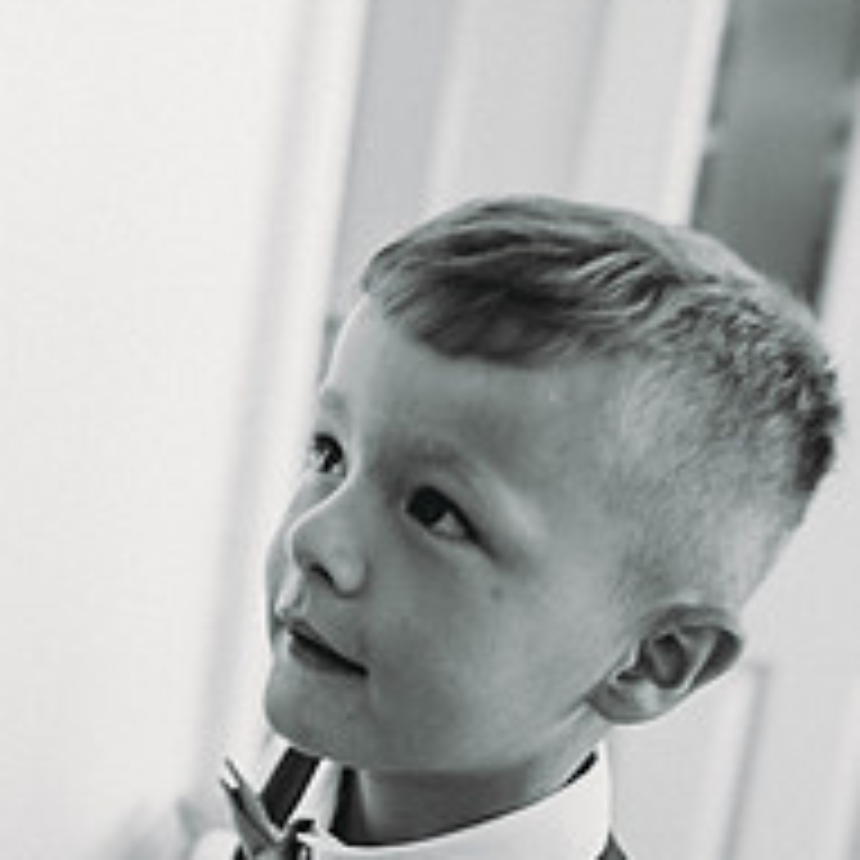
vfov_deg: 30.3
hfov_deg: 30.5
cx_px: 374
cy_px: 585
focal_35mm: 56
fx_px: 1574
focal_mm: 28
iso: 320
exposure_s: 1/60
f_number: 2.8
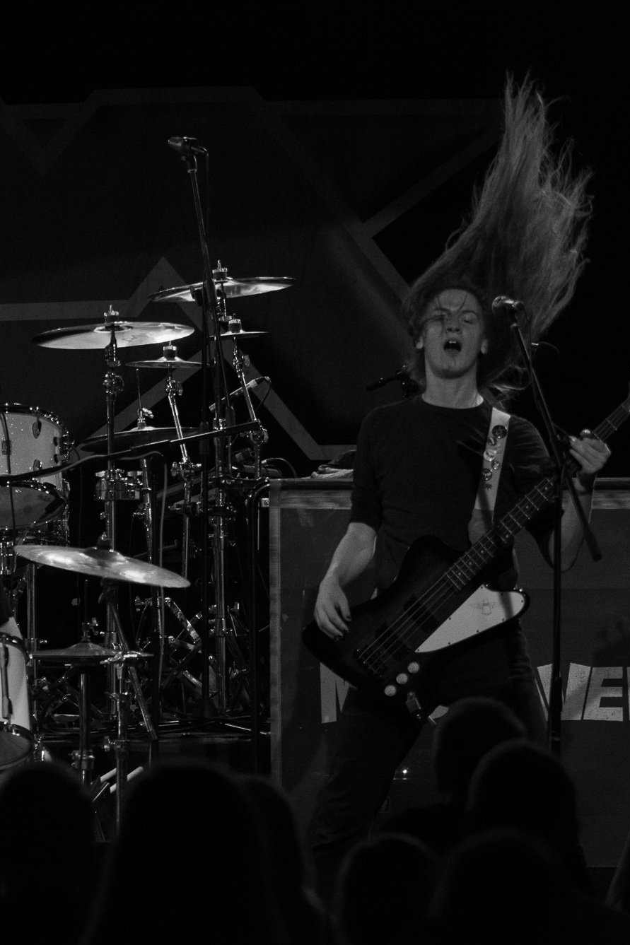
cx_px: 179
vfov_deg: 7.9
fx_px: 6852
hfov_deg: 5.3
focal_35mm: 261
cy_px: 470
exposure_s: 1/250
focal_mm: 102
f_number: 2.8
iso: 2200
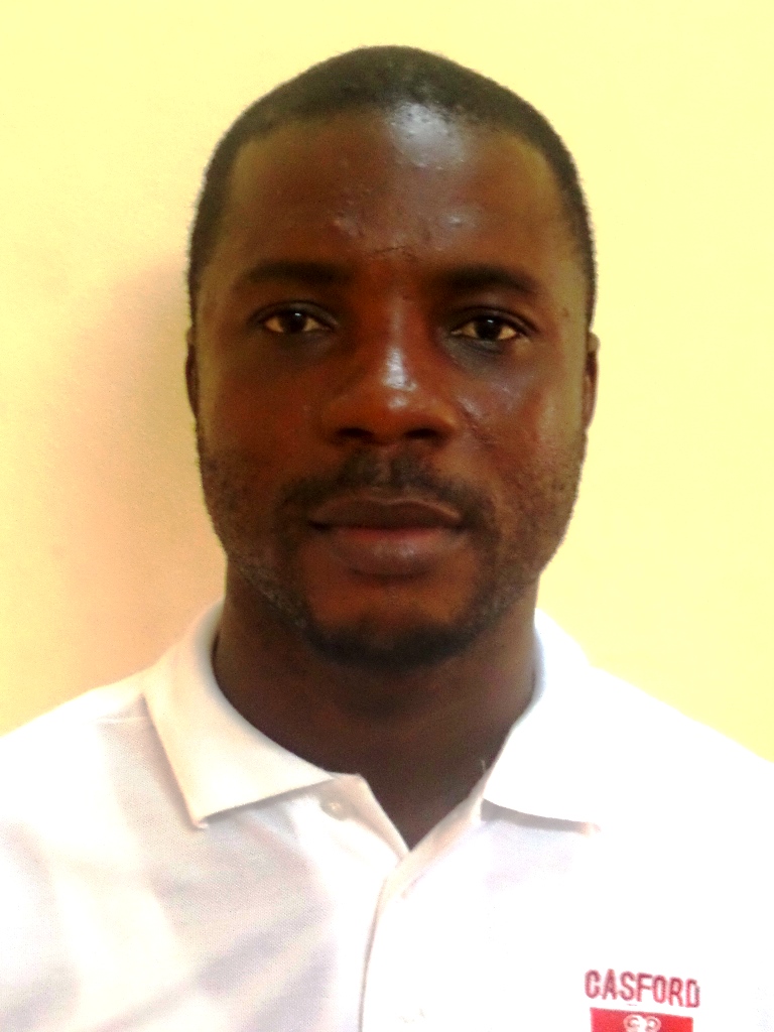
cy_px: 516
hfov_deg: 18.9
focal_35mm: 78
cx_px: 387
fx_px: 2325
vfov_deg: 25.0
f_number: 3.8
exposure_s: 1/20
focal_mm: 13.9
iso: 800
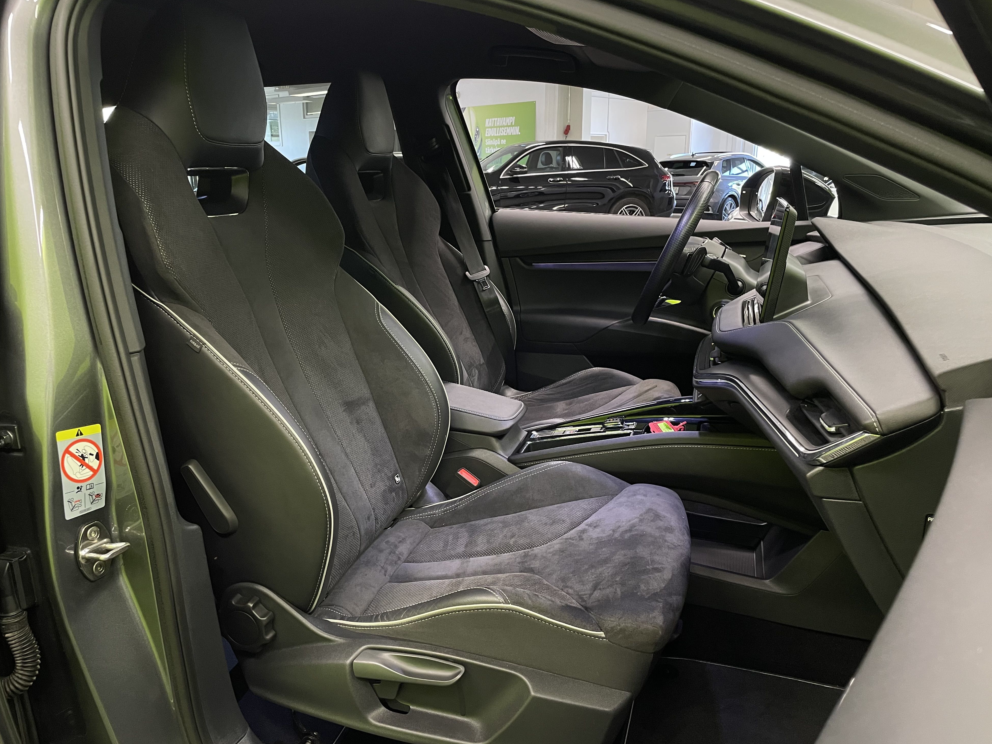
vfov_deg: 51.4
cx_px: 482
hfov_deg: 65.3
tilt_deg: -16.8
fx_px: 774
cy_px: 378
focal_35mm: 27
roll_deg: +0.8
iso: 200
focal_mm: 4.2
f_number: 1.6
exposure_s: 1/50
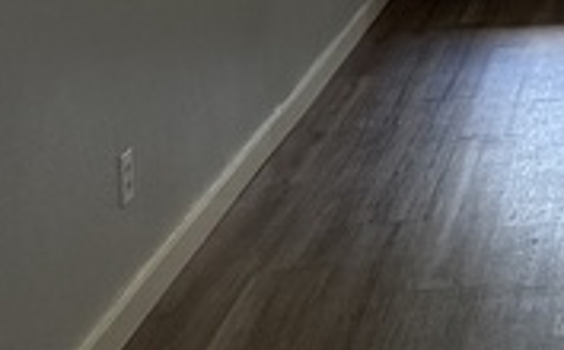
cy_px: -153
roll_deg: -1.1
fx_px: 1473
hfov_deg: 18.0
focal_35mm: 96
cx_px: 964
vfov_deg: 12.9
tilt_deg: -6.5
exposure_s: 1/120
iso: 320
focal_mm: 6.76
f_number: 1.78
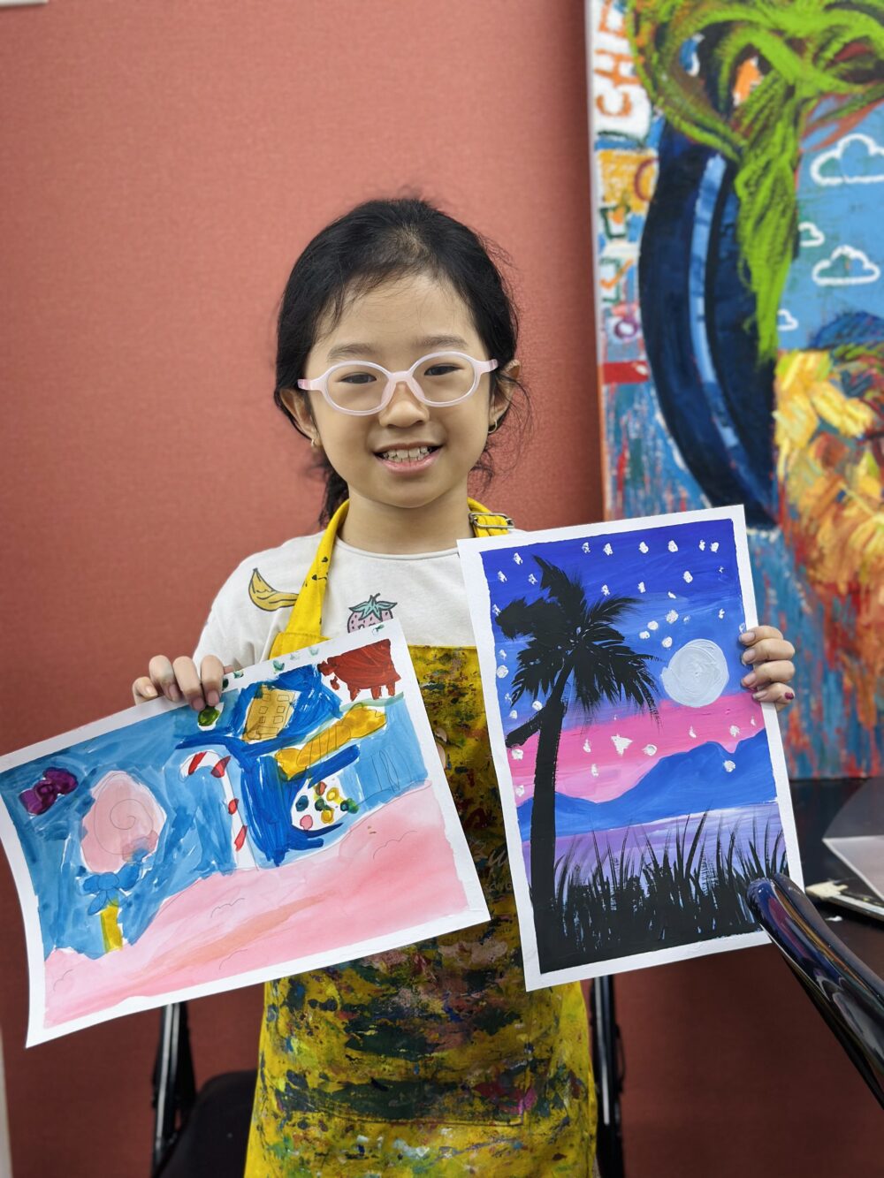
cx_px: 442
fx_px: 1634
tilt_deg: -5.5
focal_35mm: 48
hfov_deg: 30.3
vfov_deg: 39.7
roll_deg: +2.2
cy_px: 589
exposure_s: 1/100
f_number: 1.78
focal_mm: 6.86
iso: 64
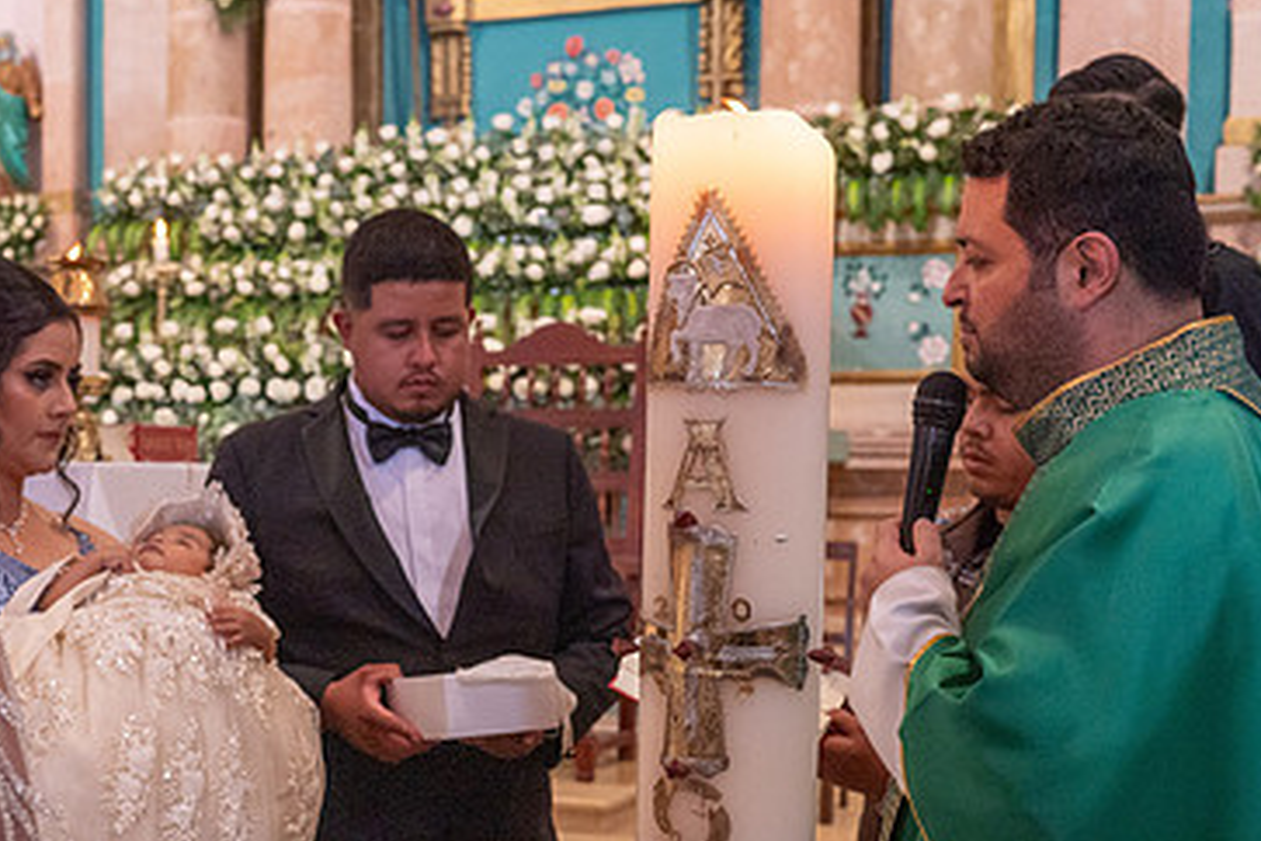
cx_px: 351
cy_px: 627
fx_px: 1961
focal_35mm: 56
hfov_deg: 35.0
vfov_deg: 23.9
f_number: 5
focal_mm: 35
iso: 2500
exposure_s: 1/100
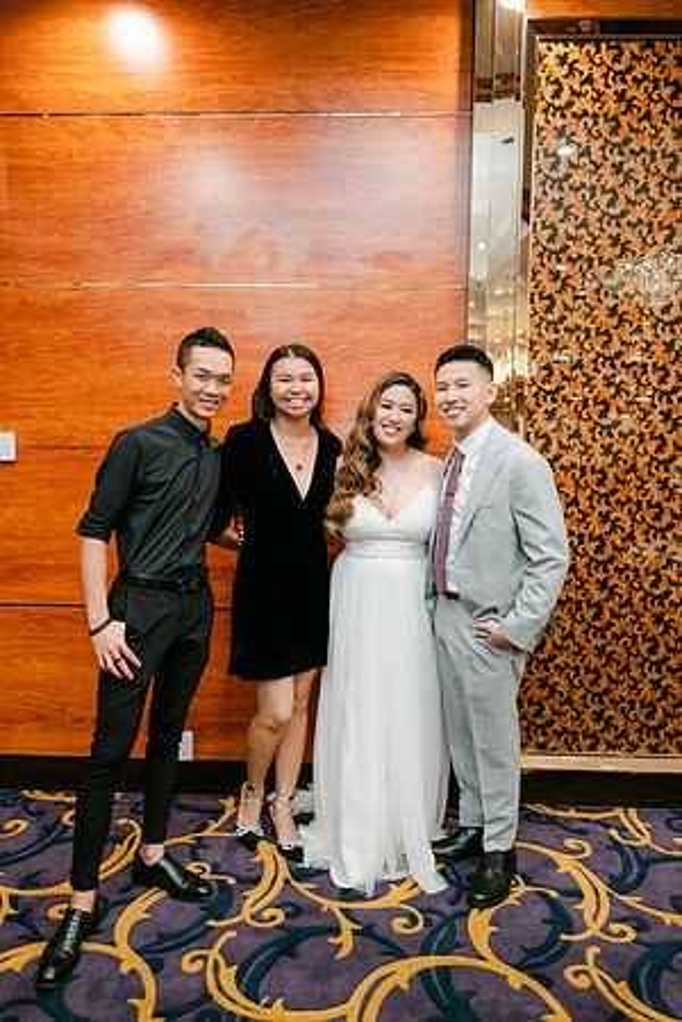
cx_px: 341
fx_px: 682
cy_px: 511
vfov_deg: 73.7
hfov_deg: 53.1
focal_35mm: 24
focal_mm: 16
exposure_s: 1/125
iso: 800
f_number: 2.8
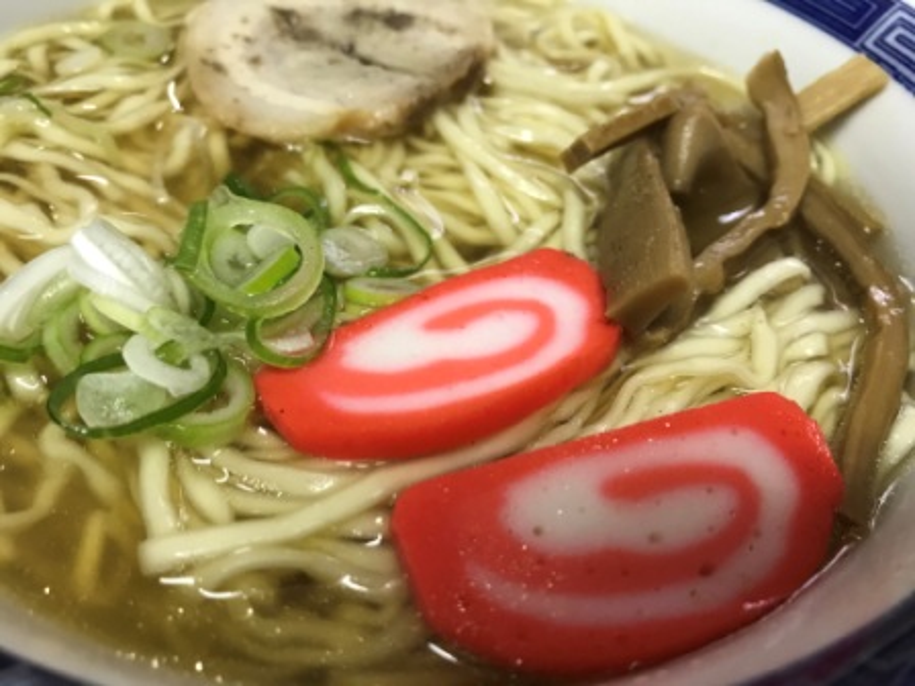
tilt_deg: -47.1
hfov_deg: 63.4
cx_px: 458
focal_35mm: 28
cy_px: 343
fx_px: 740
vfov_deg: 49.7
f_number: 1.8
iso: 40
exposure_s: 1/17
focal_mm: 3.99
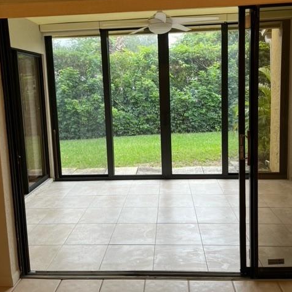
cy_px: 120
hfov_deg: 52.5
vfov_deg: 52.2
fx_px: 296
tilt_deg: -7.5
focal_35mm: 31
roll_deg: +3.0
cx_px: 147
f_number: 1.6
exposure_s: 1/120
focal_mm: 5.1
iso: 40
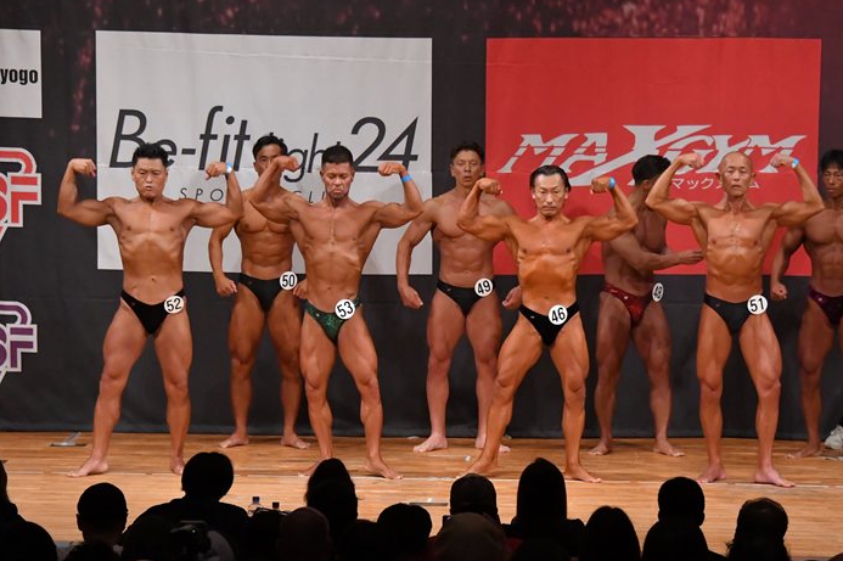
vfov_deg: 7.3
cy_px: 282
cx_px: 458
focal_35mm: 188
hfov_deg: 10.9
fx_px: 4399
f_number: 5.6
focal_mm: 112
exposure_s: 1/400
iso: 6400
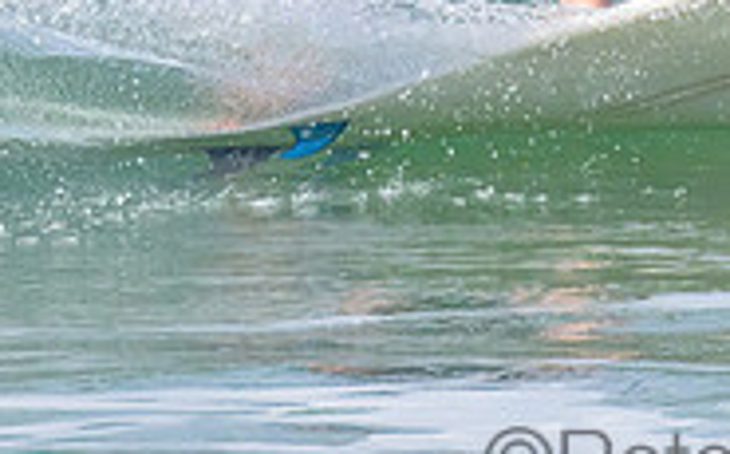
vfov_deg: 0.4
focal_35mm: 3526
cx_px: 485
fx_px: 70043
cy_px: -331
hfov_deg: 0.6
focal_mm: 800
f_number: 11
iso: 1600
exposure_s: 1/2000
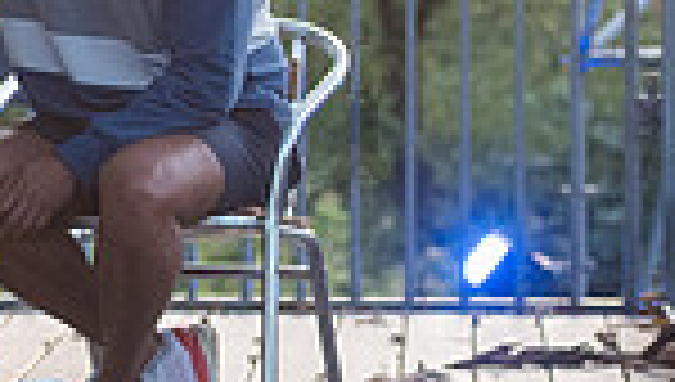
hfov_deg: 5.4
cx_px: -407
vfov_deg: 3.1
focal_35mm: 393
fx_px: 7047
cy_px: -64
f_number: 4
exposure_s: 1/500
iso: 2000
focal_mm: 80
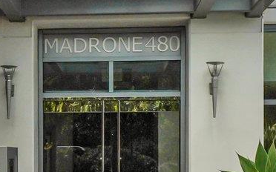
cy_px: 165
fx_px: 594
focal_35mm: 79
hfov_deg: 25.9
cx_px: 79
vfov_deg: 16.2
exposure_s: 1/3200
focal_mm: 16
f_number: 9
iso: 800
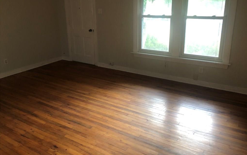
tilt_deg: -13.5
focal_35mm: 30
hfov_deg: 62.9
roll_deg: +0.2
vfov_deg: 41.7
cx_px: 124
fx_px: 202
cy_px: 64
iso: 80
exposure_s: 1/15
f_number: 1.8
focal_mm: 4
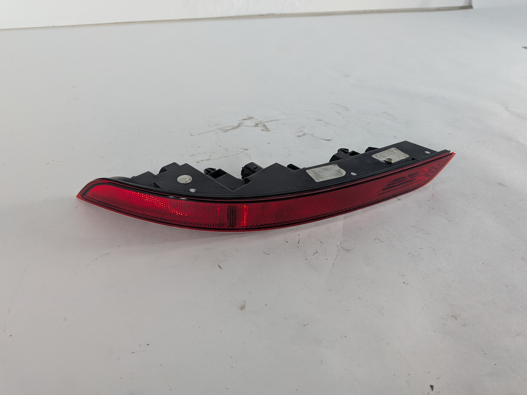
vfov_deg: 56.8
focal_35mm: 24
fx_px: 365
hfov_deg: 71.6
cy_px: 198
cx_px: 264
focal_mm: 4.53
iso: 35
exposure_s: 1/253
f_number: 1.7
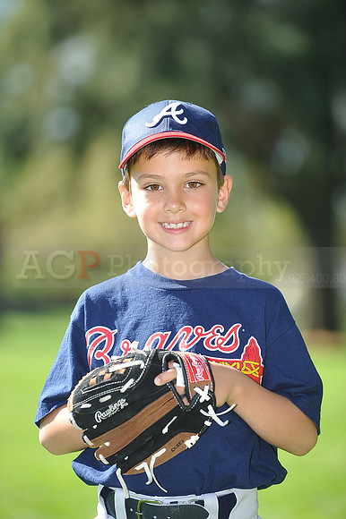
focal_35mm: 200
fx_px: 2887
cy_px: 260
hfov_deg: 6.9
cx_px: 173
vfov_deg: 10.3
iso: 200
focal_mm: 200
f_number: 4.5
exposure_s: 1/400
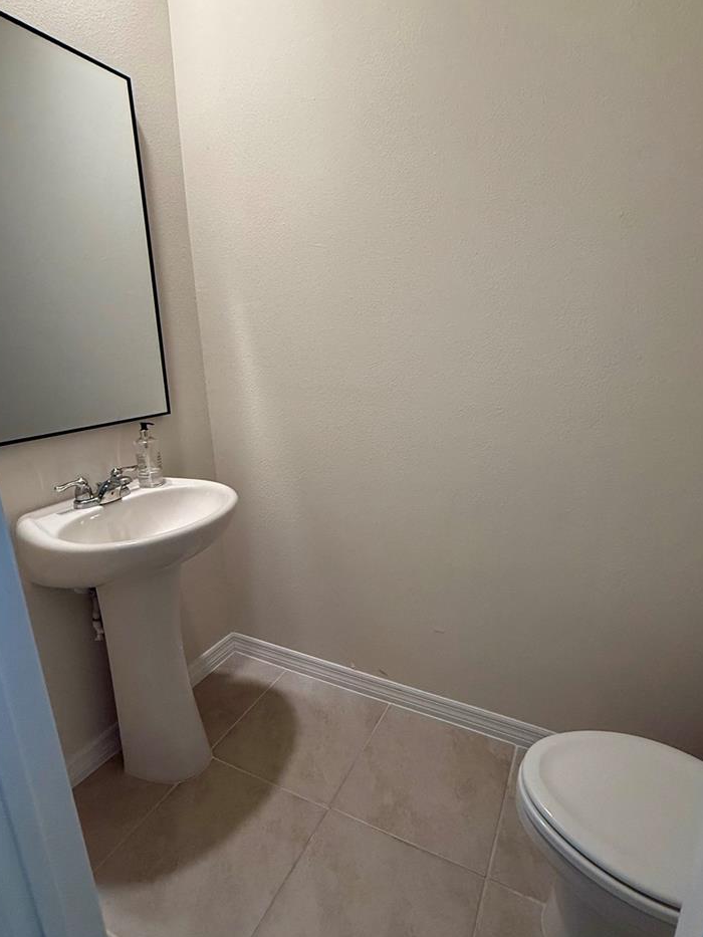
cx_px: 390
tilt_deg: -14.9
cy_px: 473
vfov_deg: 87.7
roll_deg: -0.5
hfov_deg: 71.4
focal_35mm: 18
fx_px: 487
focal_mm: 2.22
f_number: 2.2
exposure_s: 1/120
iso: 320
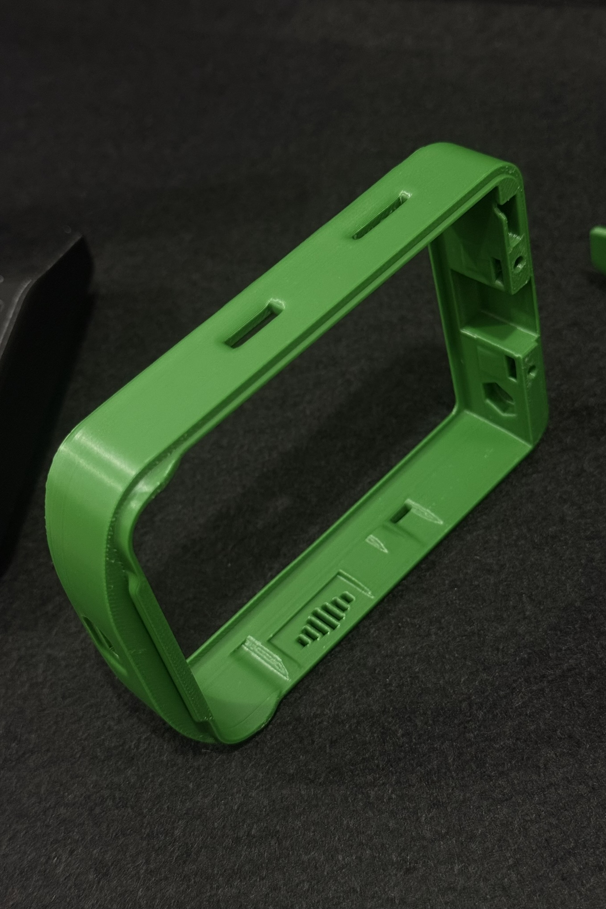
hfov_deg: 27.0
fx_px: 1263
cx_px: 321
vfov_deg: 39.6
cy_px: 454
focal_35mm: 50
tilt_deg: -46.8
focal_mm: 6.76
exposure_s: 1/60
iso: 250
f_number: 1.78
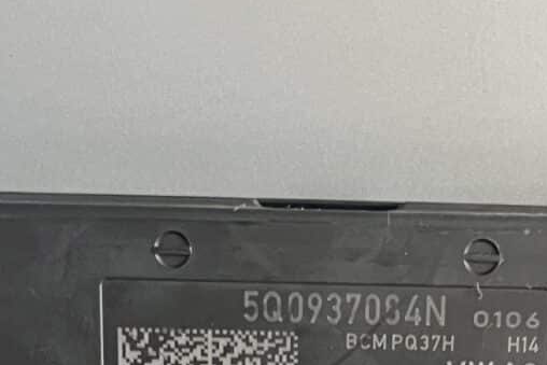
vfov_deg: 11.2
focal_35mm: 109
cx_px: 345
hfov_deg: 18.7
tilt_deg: -34.1
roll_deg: -1.3
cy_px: 764
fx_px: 1657
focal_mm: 5.1
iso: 250
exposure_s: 1/60
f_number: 1.6
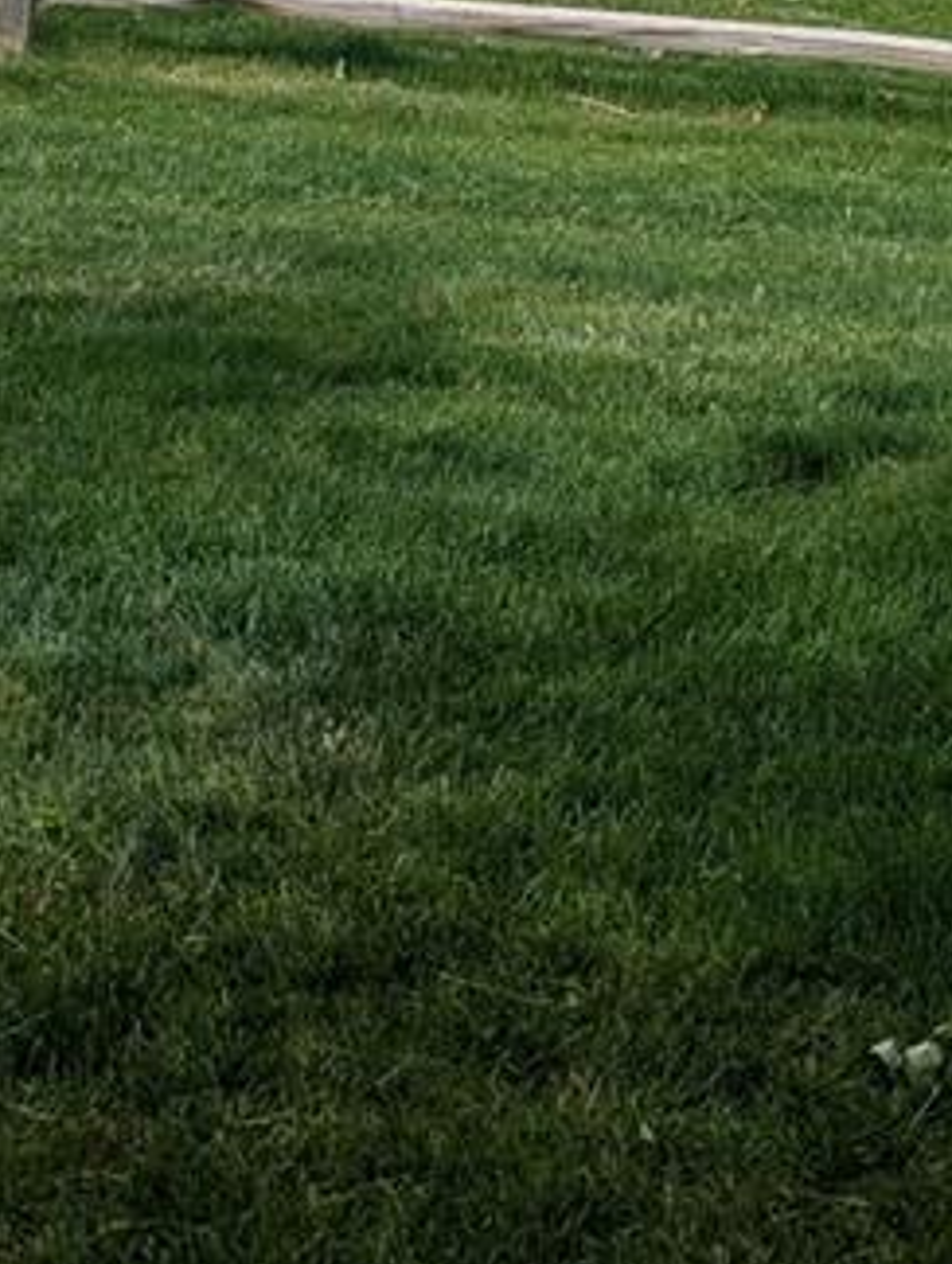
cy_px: -702
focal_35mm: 89
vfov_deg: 19.0
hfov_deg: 16.6
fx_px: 3255
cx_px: 536
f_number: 1.85
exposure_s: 1/2020
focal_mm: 6.81
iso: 48
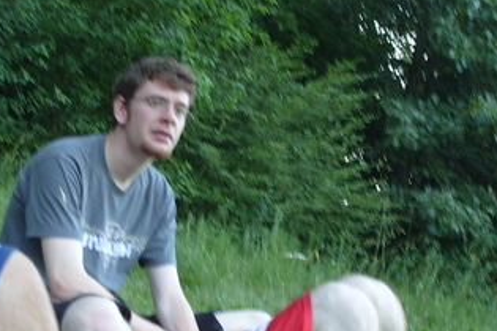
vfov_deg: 14.7
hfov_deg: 21.7
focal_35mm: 93
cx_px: 126
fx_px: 1284
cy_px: 159
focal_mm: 9.9
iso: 120
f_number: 3
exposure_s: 1/60
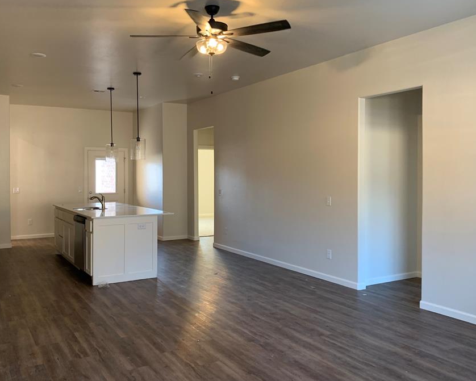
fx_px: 437
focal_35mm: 31
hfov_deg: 57.0
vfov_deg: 47.1
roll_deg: -0.1
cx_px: 210
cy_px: 185
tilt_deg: -1.5
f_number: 1.8
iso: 160
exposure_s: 1/60
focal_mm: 4.25
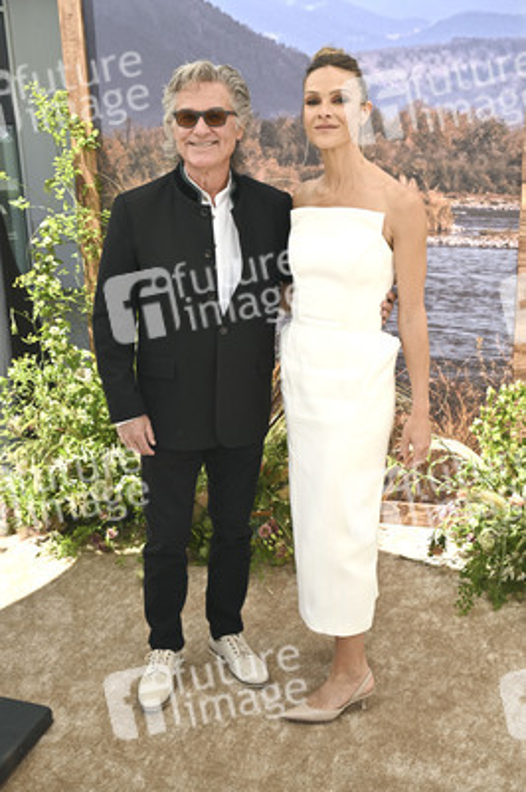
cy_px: 396
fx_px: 768
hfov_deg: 37.8
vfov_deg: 54.5
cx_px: 263
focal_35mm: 35
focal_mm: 35
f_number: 8
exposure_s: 1/320
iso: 250
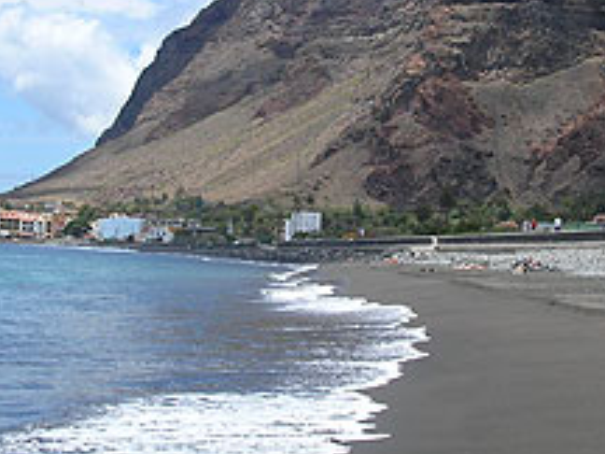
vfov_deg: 19.6
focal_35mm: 75
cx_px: 356
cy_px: 139
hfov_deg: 26.0
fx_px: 1311
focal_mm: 6
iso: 50
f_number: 3.7
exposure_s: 1/730
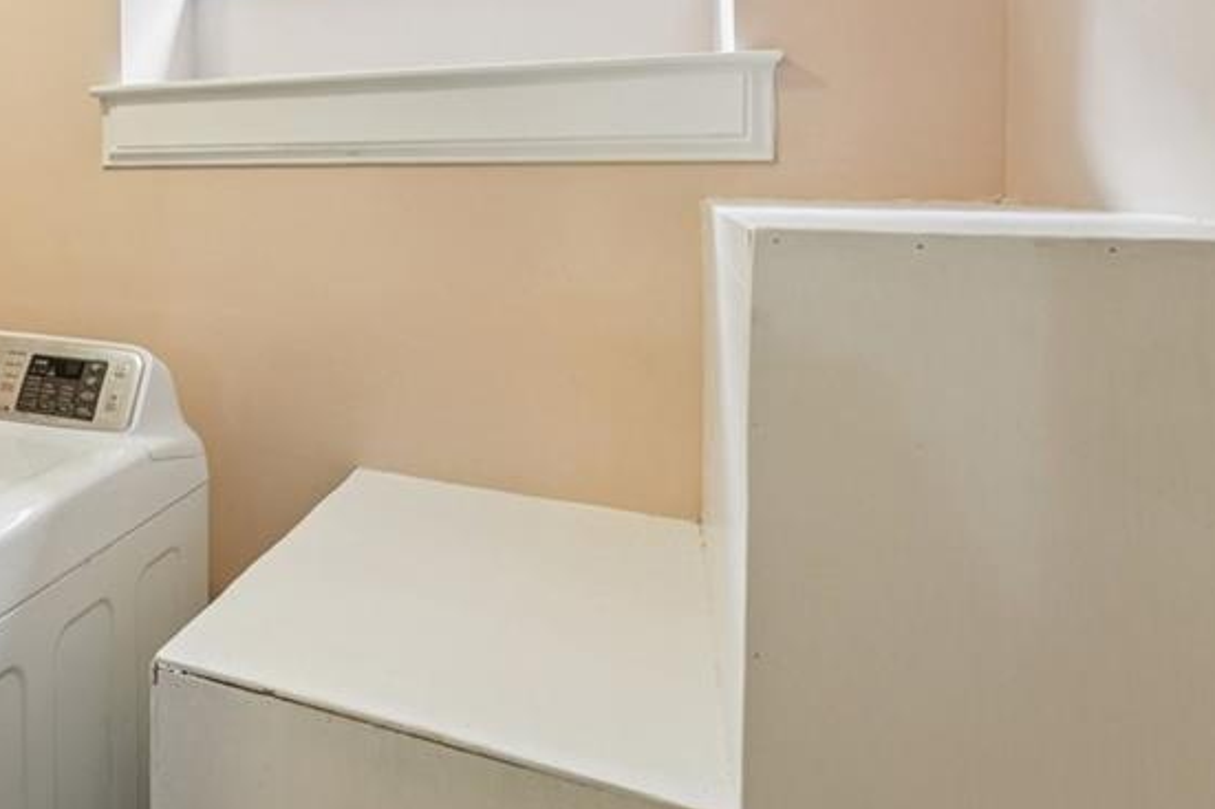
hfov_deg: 61.6
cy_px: 204
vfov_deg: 47.7
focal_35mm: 26
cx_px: 187
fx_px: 877
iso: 320
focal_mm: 14
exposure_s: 1/8
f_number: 8
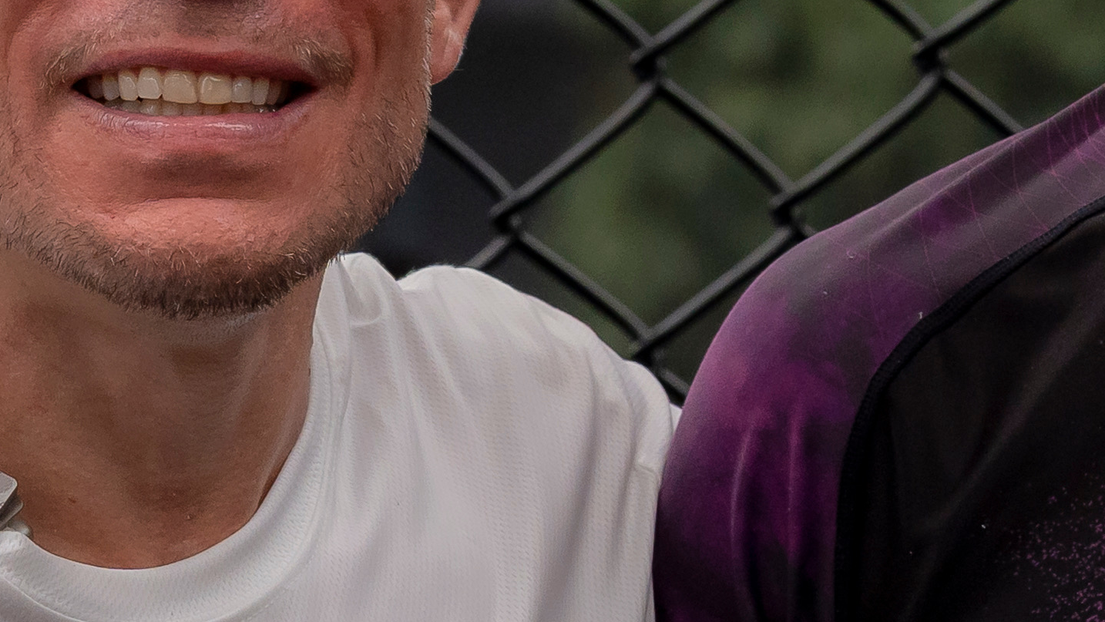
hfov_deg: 5.0
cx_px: 677
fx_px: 12747
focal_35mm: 435
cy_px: 766
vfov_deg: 2.8
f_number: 5.6
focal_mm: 85
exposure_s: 1/1000
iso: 1250
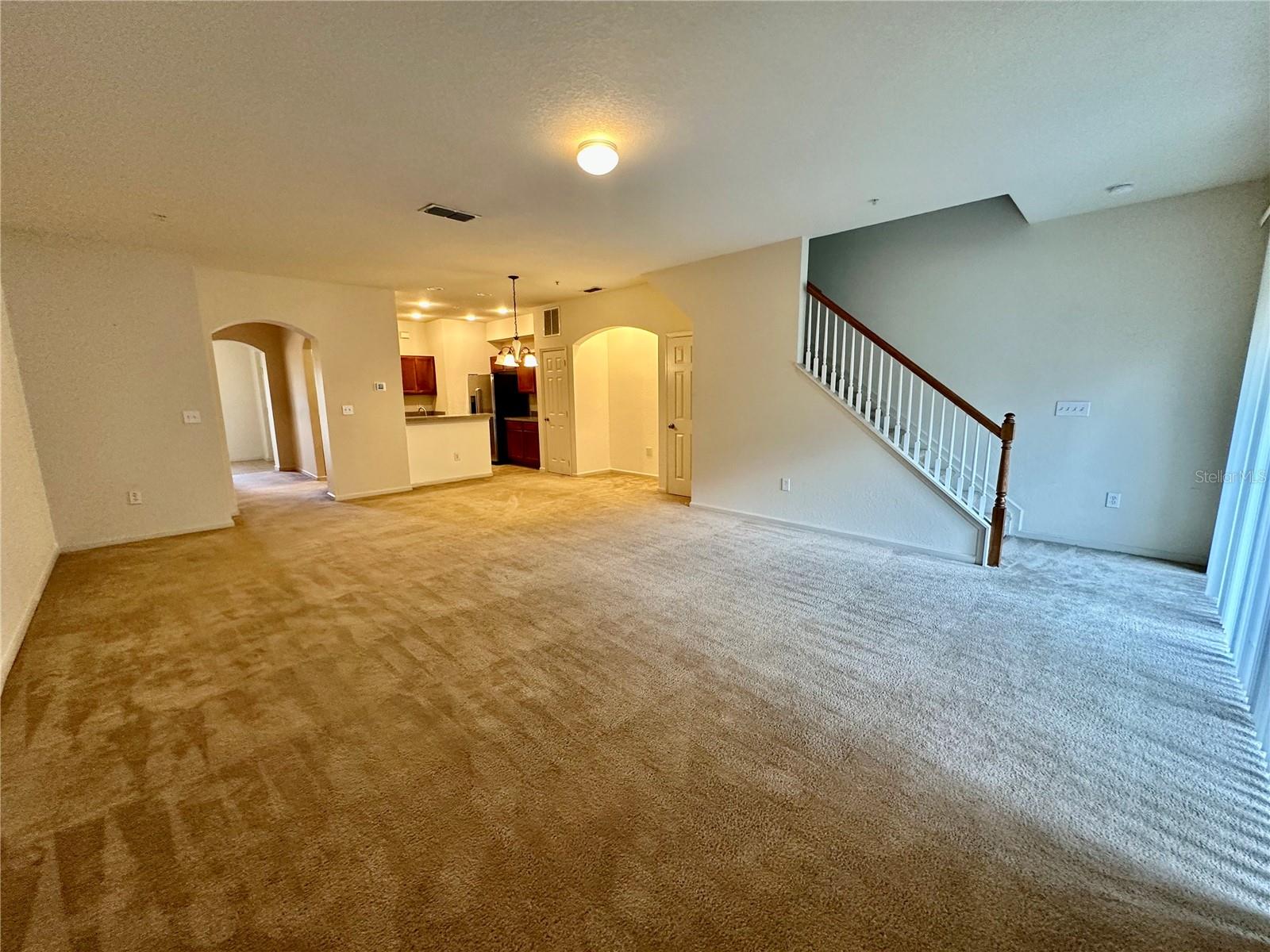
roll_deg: +0.8
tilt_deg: -10.4
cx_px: 635
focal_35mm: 14
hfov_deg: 102.1
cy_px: 476
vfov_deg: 85.7
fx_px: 514
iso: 250
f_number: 2.2
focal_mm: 2.22
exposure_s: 1/120
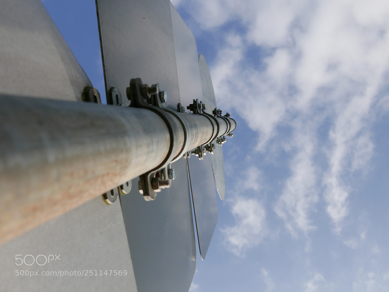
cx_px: 194
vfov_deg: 40.7
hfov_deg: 52.6
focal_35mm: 35
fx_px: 394
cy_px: 146
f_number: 5.6
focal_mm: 15.9
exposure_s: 1/800
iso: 200
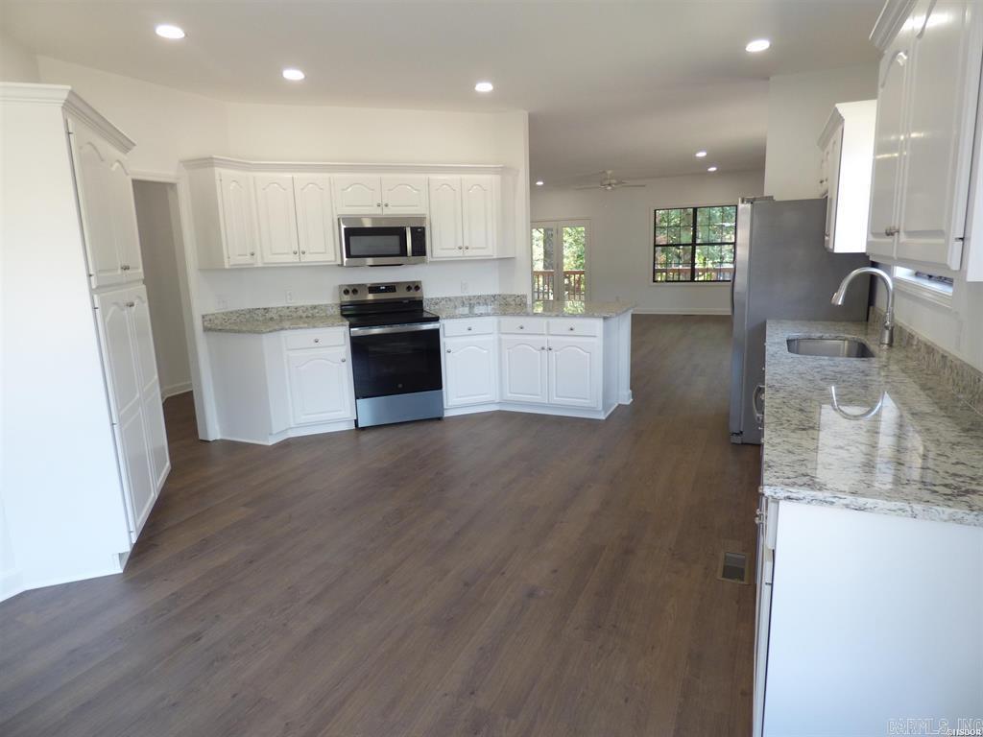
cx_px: 492
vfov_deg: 66.0
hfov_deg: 81.7
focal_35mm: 20
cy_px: 368
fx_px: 568
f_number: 2.8
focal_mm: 3.58
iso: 125
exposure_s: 1/60
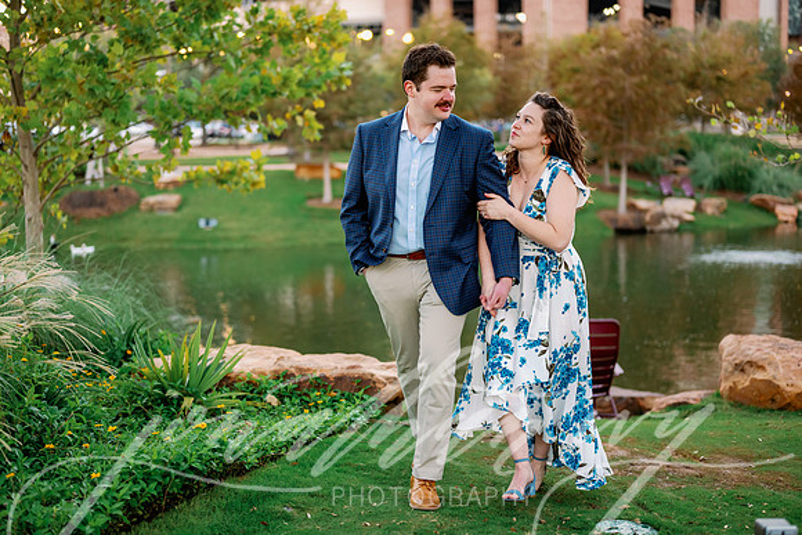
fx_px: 1114
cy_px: 268
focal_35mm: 50
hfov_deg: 39.6
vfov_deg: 27.0
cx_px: 401
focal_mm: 50
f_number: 2
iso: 640
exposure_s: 1/500
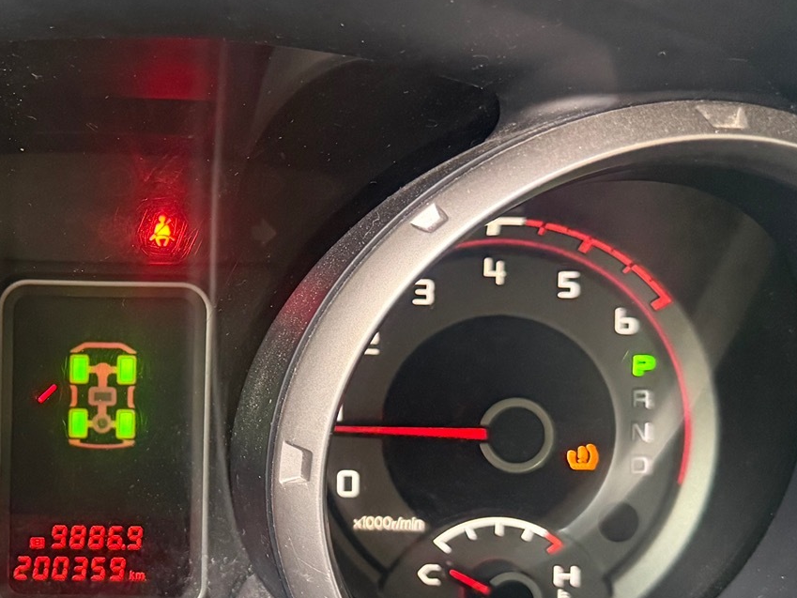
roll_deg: -0.6
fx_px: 1313
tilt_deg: -27.8
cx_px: 83
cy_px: 307
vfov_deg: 25.7
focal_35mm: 57
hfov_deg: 32.2
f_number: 1.78
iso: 800
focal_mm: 6.76
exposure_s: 1/60
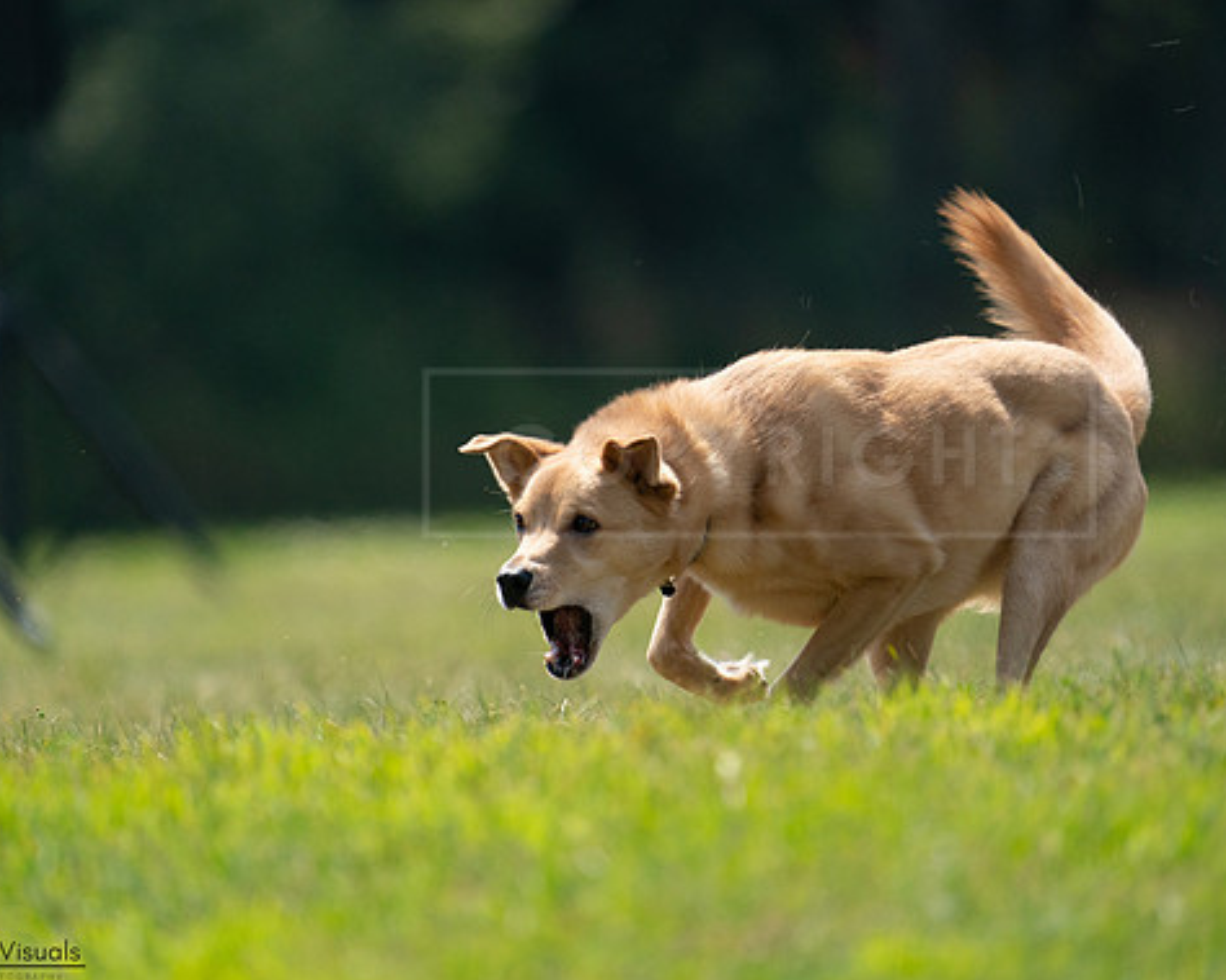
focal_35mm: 689
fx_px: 24995
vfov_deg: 2.2
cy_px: 498
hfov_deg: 2.8
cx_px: 670
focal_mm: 600
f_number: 6.3
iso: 1600
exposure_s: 1/4000
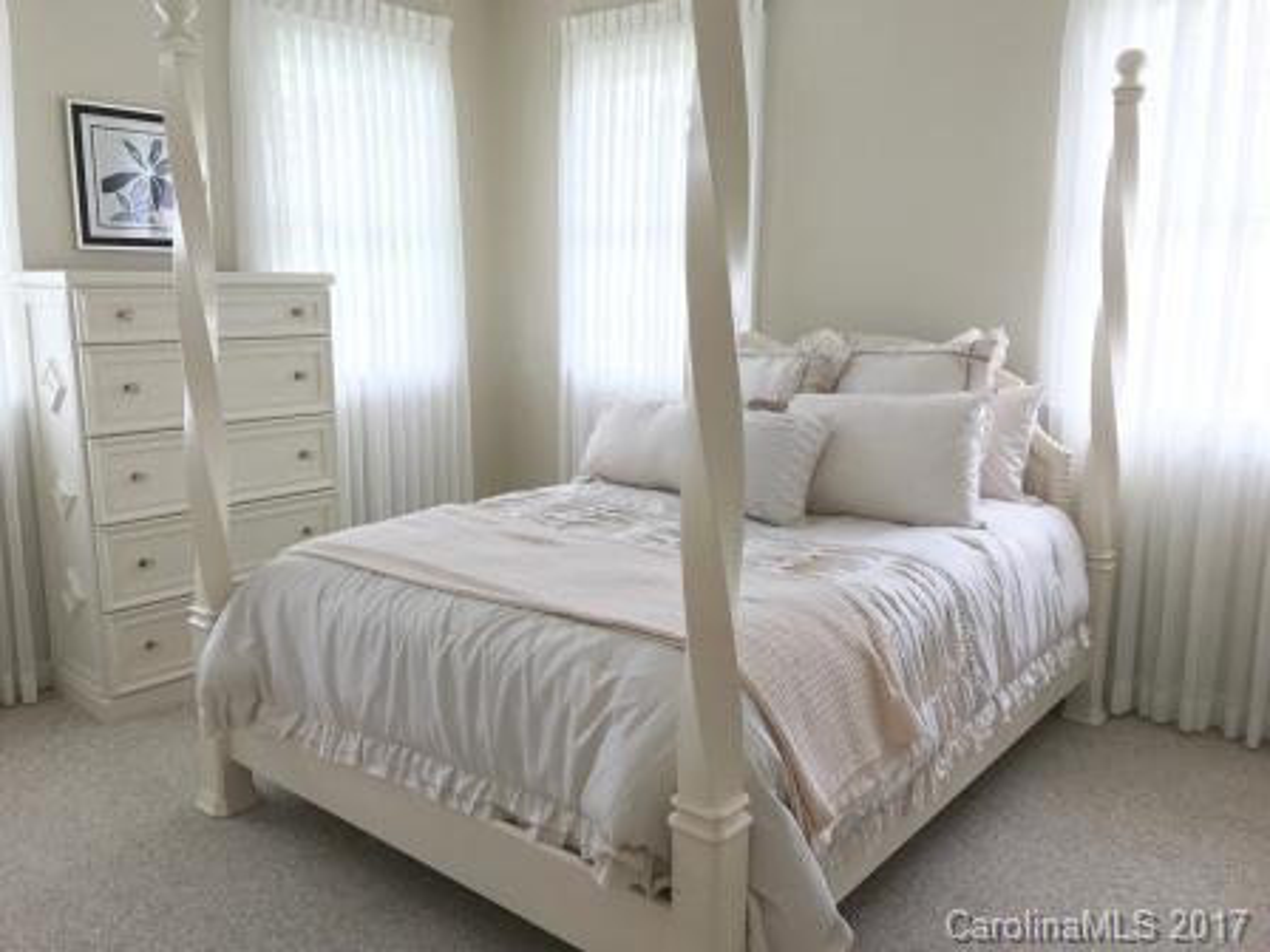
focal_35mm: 28
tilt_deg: -9.1
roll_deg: -0.4
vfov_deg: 49.7
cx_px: 635
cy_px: 476
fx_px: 1027
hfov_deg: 63.4
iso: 32
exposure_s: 1/60
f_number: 1.8
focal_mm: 3.99
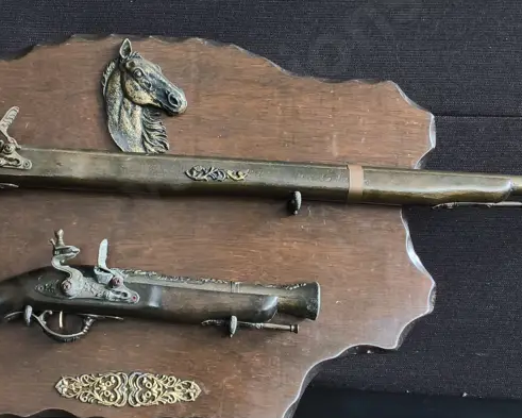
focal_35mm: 55
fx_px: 850
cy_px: 186
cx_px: 153
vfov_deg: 27.6
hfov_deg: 33.7
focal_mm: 2.87
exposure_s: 1/100
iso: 160
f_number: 2
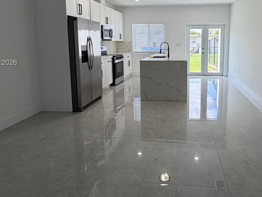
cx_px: 166
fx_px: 197
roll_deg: +0.3
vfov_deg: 51.9
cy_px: 63
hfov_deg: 66.2
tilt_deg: -6.6
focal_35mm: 26
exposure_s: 1/121
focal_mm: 2.22
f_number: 2.2
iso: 100
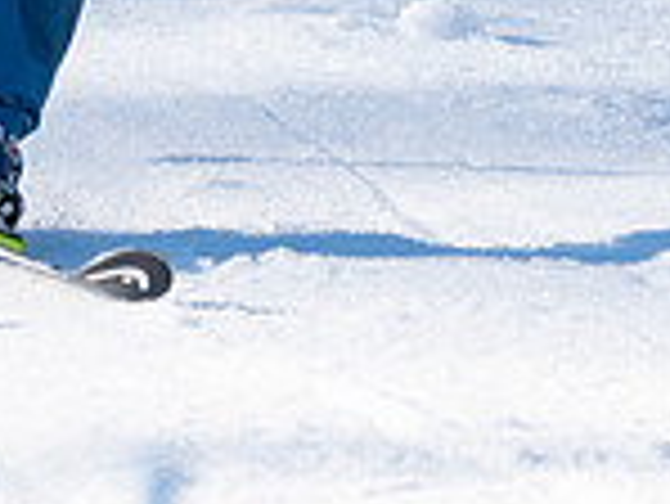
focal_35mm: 2776
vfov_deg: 0.5
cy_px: -291
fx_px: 53773
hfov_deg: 0.7
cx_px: 275
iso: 1000
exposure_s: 1/2000
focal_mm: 560
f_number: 8
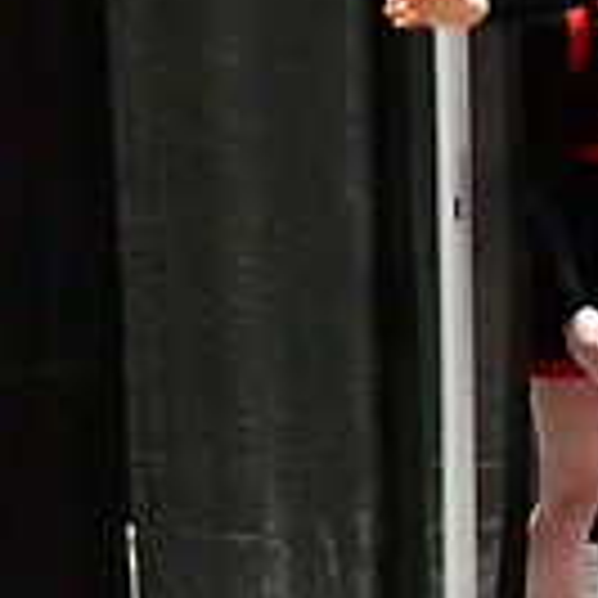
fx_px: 15186
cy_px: 295
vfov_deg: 2.3
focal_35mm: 777
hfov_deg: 2.2
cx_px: 1290
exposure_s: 1/400
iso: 16000
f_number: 5.6
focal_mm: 140
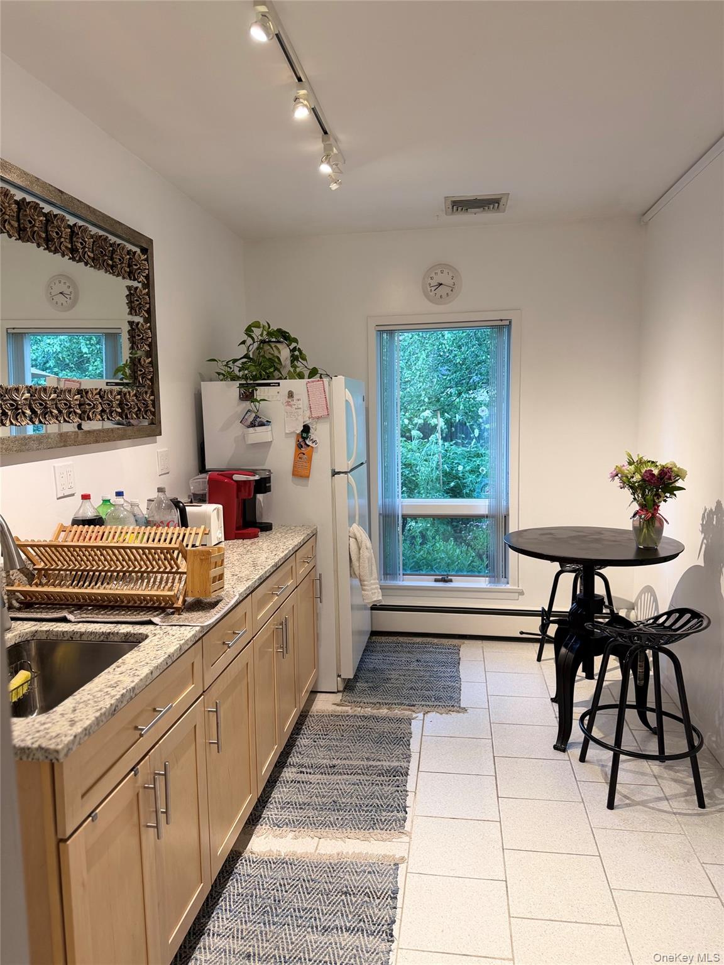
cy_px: 482
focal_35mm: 24
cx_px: 362
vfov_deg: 71.6
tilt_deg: -7.0
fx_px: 669
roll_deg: +0.8
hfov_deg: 56.8
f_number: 1.78
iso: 125
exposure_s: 1/60
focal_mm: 6.76
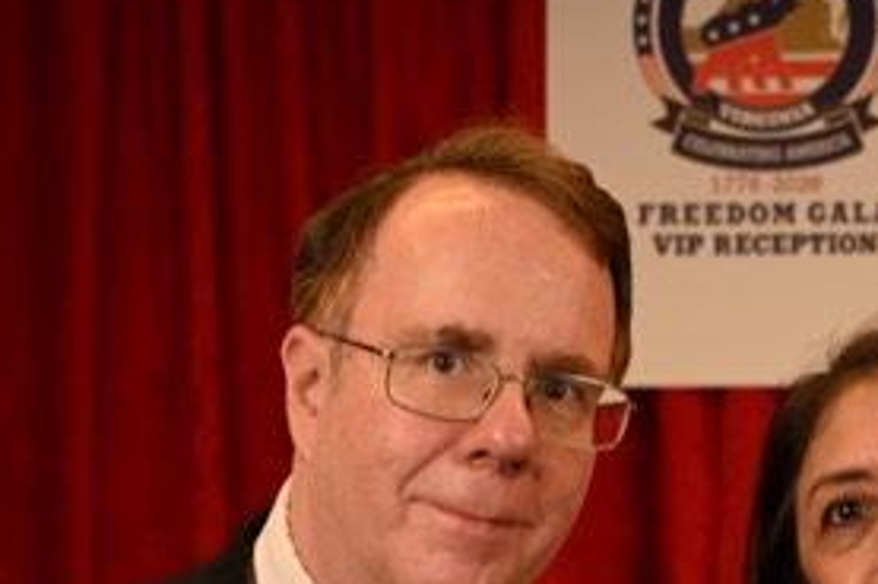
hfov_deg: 18.8
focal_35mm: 107
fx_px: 2607
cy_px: 697
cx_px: 773
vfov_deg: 12.5
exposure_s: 1/200
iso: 640
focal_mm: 37
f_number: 4
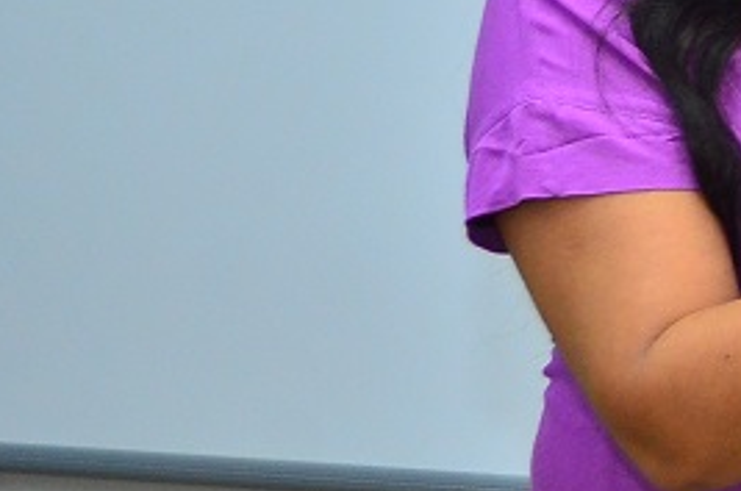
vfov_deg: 8.4
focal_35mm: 162
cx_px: 1177
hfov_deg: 12.0
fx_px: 3328
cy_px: 67
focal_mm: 32
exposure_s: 1/100
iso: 1600
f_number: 4.8
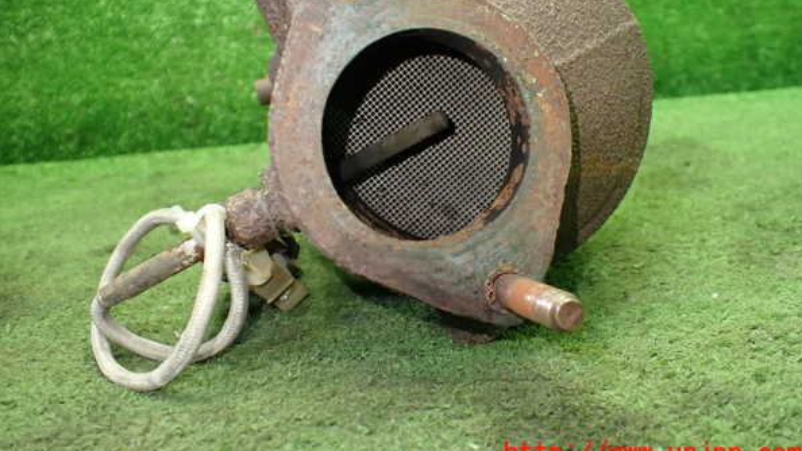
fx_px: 702
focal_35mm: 33
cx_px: 404
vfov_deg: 35.4
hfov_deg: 59.5
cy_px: 167
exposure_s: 1/100
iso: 800
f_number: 2.3
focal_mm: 5.4
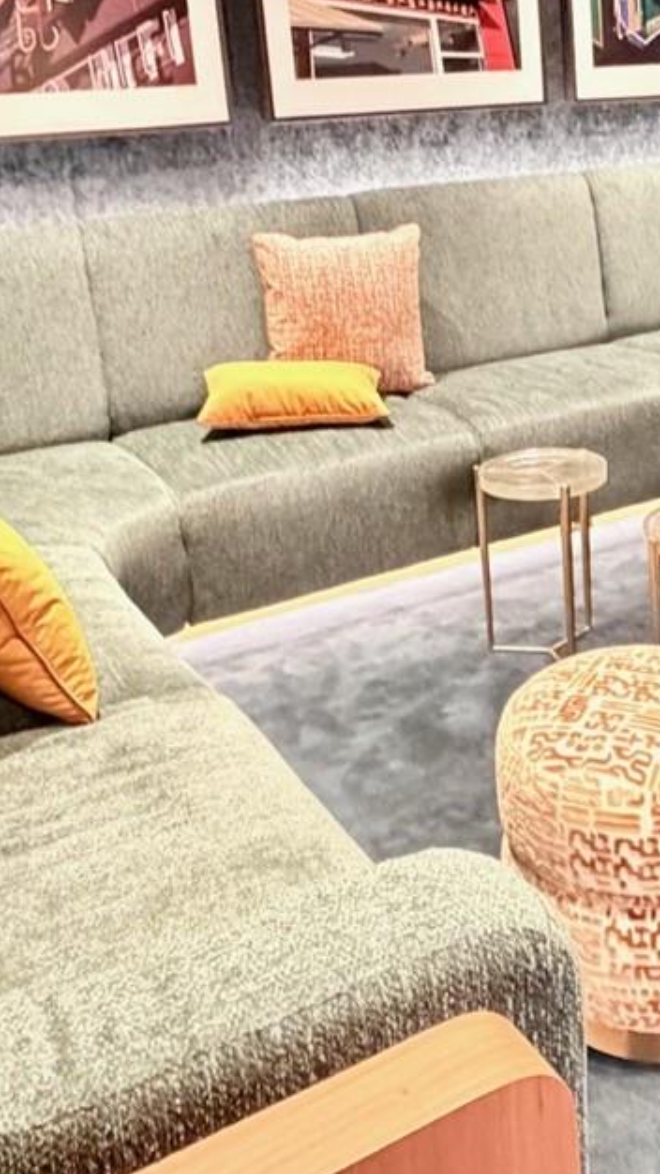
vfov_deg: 50.6
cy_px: 386
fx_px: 1214
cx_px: 508
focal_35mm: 39
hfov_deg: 29.8
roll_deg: +4.7
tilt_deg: -11.6
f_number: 2.2
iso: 800
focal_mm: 2.22
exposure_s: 1/60
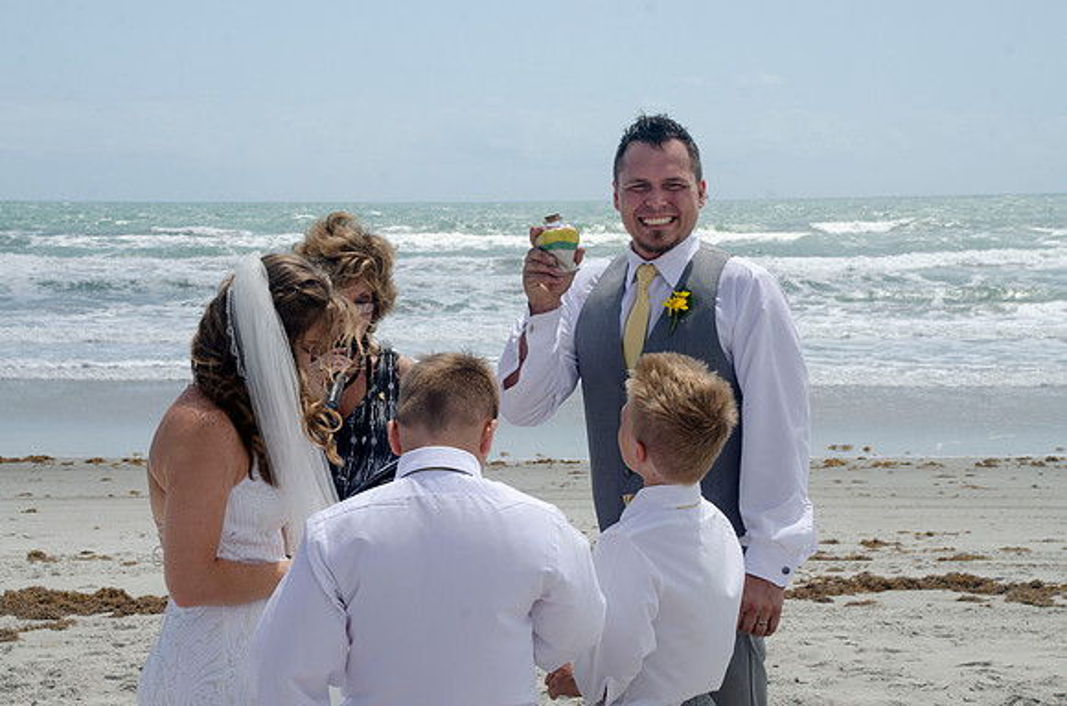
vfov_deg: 18.8
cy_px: 353
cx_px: 534
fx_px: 2129
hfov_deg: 28.1
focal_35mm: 72
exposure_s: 1/250
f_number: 11
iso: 100
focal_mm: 48
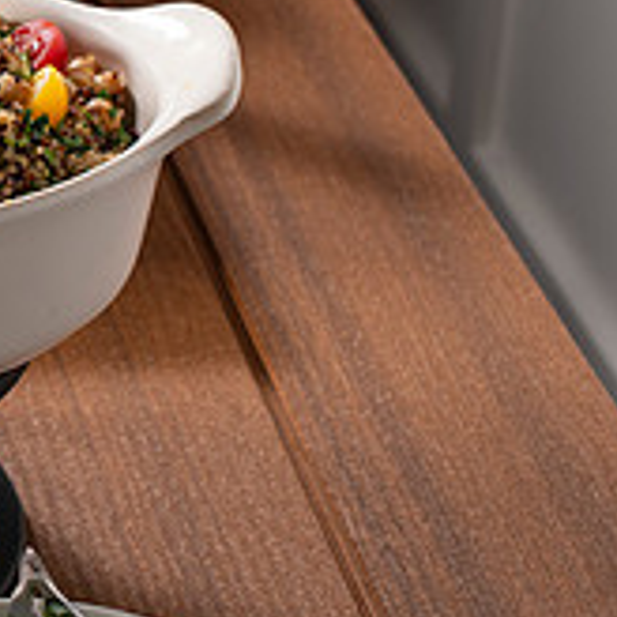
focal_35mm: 150
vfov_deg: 11.6
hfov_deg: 11.2
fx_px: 3025
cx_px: -320
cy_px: 96
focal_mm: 50
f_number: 6.3
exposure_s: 1/200
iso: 200
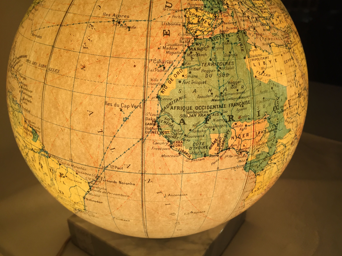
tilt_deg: -26.5
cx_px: 176
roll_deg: -1.4
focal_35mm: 30
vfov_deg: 46.8
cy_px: 125
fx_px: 296
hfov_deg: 60.0
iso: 40
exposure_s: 1/33
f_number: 2.2
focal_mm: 4.15
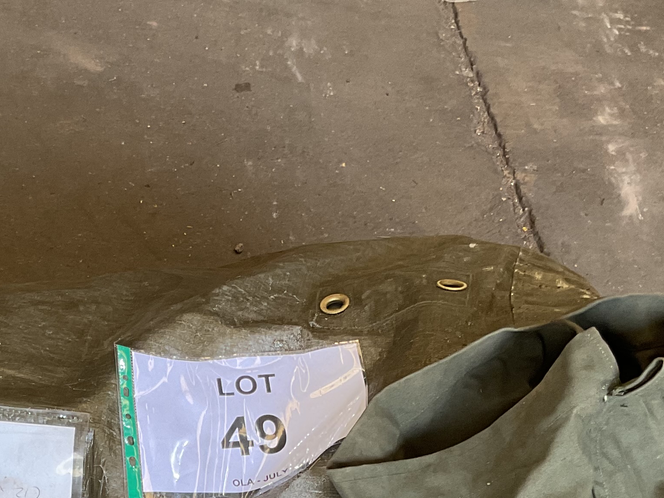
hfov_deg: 25.0
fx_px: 1458
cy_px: 583
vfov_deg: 18.5
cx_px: 92
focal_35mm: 76
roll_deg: -3.6
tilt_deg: -44.6
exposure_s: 1/60
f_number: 1.8
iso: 50
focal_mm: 3
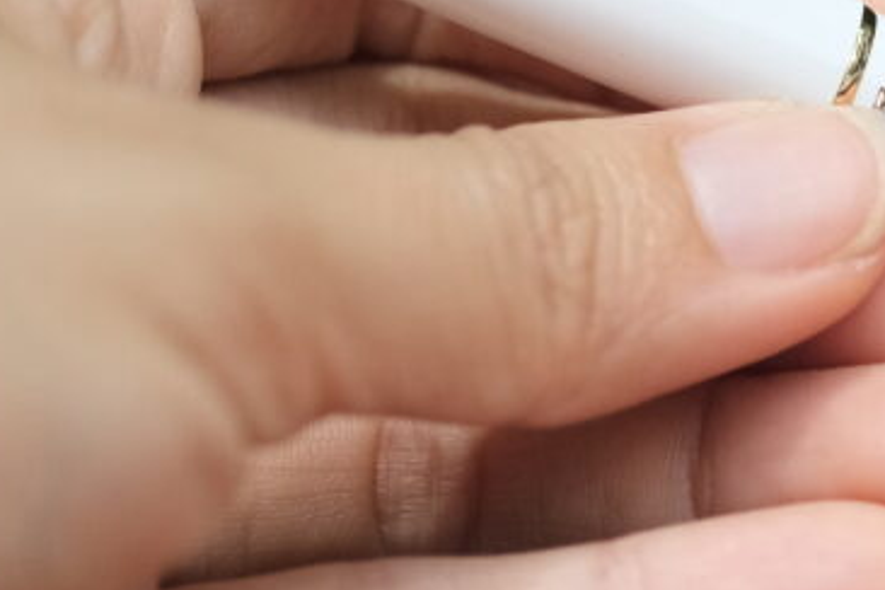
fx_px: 6195
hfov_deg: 8.2
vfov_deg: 5.4
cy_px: 47
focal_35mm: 252
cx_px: 701
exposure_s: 1/5000
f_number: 2.8
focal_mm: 60
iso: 1600
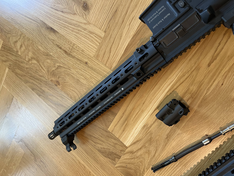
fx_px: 176
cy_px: 88
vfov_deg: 53.1
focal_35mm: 26
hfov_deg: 67.3
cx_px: 117
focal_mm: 5.7
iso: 160
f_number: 1.5
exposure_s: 1/60
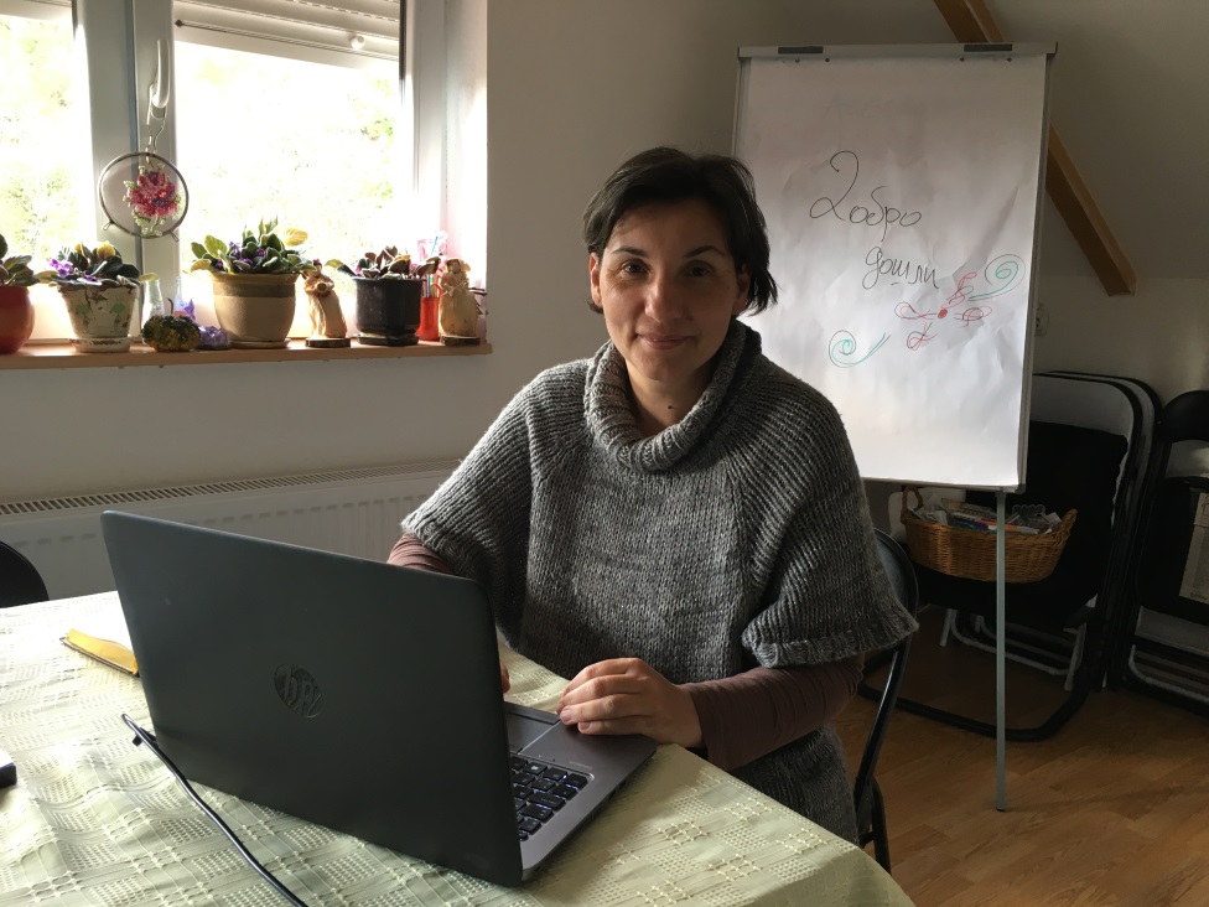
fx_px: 1013
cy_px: 454
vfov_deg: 48.2
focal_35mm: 29
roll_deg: -2.4
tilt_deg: -10.1
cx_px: 604
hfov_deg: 61.7
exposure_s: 1/33
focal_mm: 4.15
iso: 80
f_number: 2.2
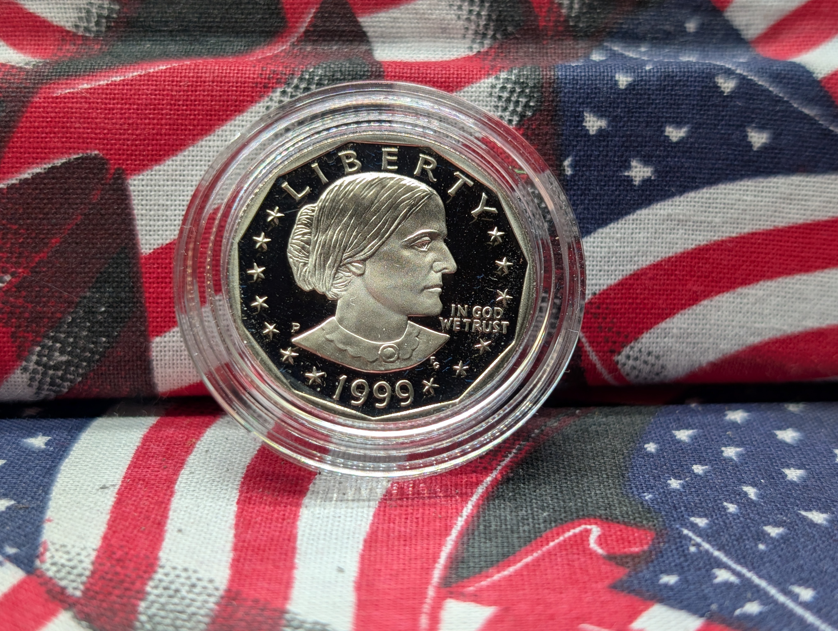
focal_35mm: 49
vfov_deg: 29.7
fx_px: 1188
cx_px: 419
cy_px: 316
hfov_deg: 38.9
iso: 36
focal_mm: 6.9
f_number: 1.68
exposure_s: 1/55.6
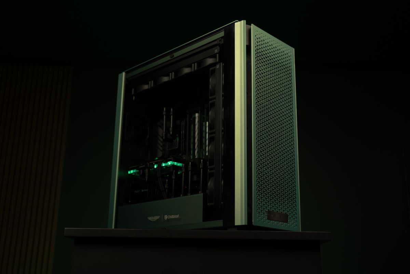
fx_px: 467
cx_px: 205
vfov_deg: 32.6
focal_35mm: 41
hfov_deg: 47.4
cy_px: 137
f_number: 4
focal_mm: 41
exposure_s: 1/80
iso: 500
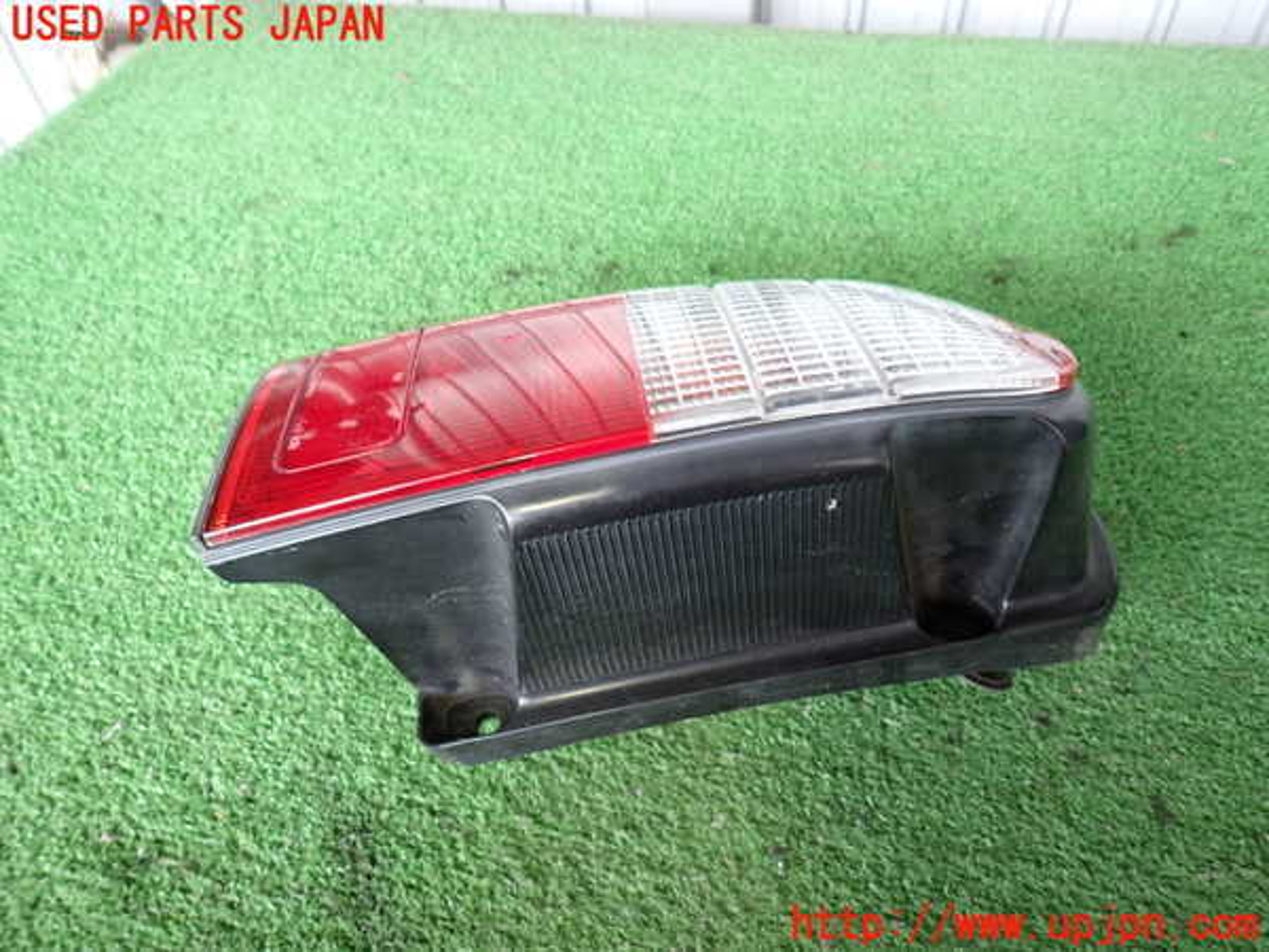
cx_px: 634
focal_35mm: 25
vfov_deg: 54.9
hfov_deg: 69.4
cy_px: 476
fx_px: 916
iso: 200
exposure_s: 1/40
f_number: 2
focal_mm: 4.5
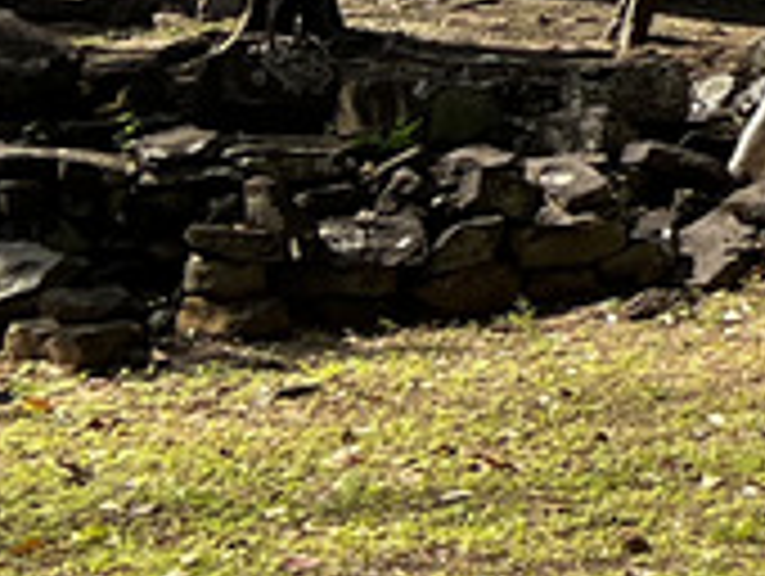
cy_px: -459
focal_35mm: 183
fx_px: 4050
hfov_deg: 8.6
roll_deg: -0.6
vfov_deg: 7.9
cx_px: 2448
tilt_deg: +4.9
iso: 50
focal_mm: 5.7
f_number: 1.5
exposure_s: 1/1412
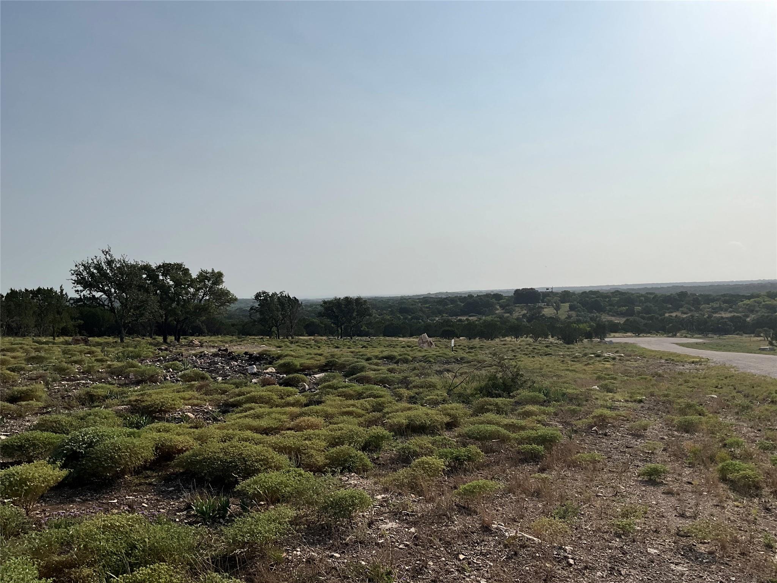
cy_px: 292
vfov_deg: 48.2
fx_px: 651
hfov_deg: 61.7
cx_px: 388
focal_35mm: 29
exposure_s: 1/8621
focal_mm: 3
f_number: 1.8
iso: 25
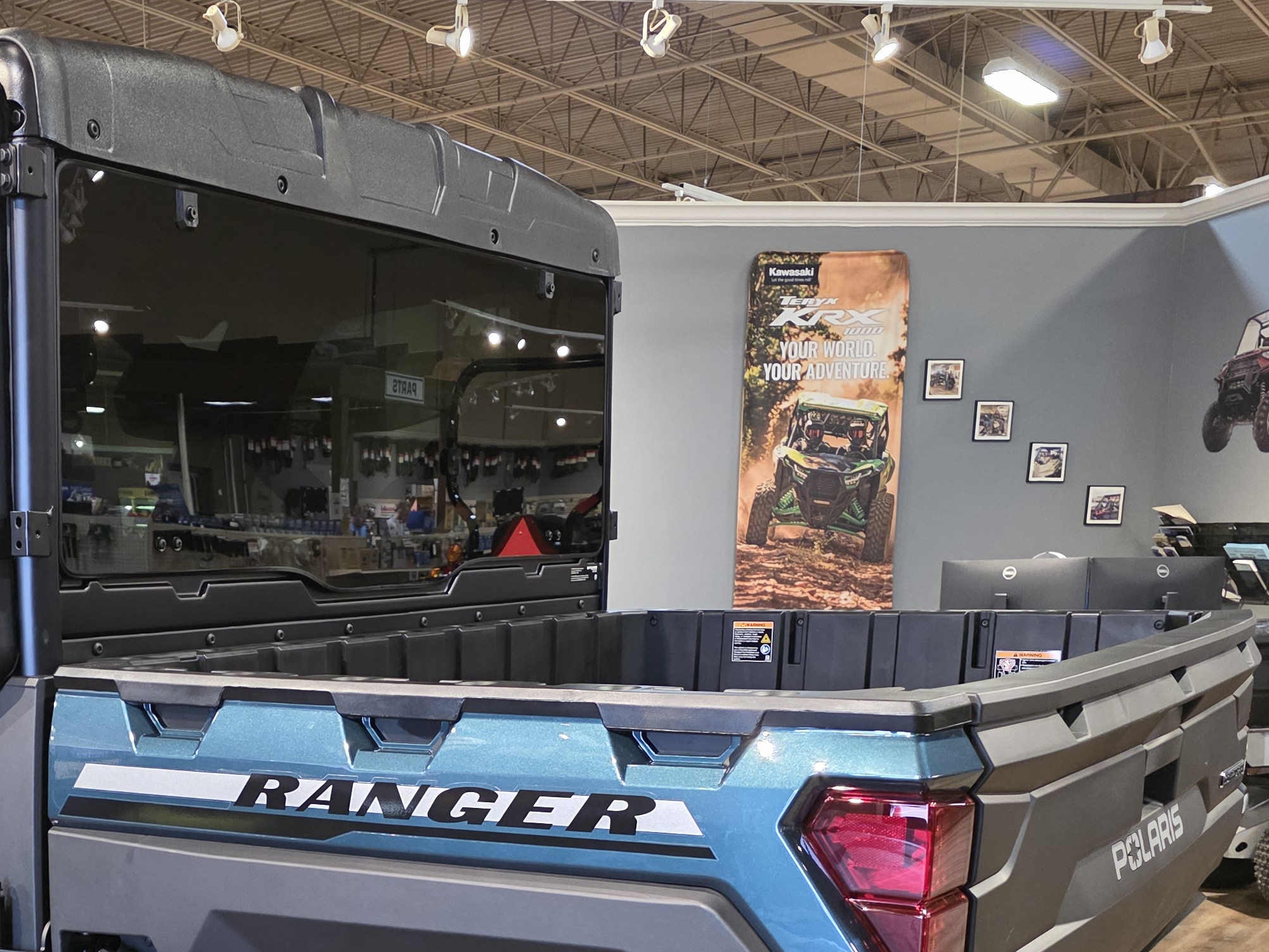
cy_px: 914
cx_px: 294
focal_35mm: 46
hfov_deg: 39.9
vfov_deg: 29.7
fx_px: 1686
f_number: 1.7
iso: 2000
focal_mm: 6.3
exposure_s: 1/120
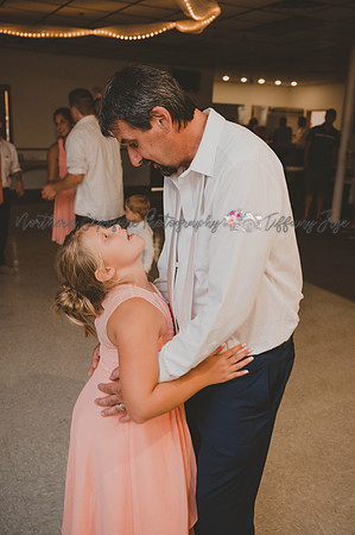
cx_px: 178
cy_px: 268
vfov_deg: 55.2
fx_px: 511
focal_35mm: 34
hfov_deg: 38.3
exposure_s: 1/60
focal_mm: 34.5
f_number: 4
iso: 1250
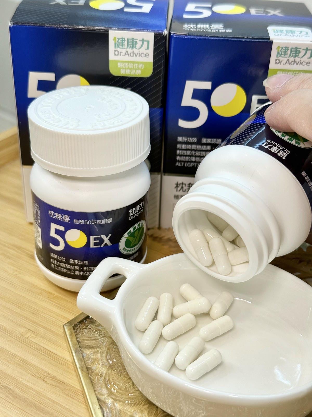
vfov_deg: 39.7
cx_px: 156
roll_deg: -3.9
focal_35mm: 48
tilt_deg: -31.6
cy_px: 208
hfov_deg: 30.3
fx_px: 577
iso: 50
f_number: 1.78
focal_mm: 6.76
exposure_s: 1/166
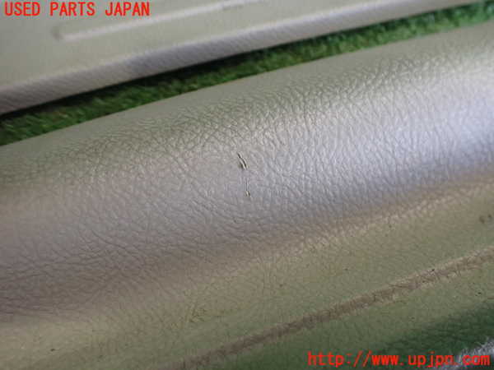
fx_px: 428
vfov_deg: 46.8
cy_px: 185
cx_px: 247
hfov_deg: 60.0
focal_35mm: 30
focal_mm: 5.4
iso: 640
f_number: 2.3
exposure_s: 1/125
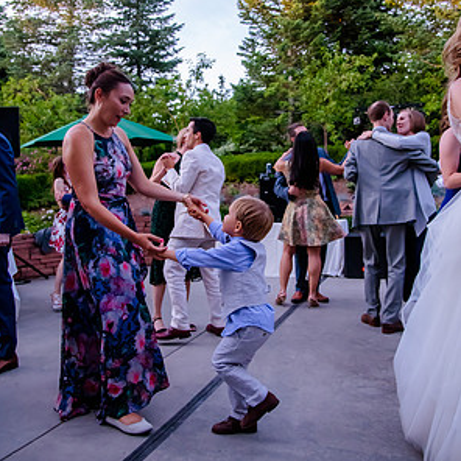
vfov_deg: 52.3
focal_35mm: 31
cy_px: 190
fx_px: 467
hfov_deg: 52.5
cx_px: 229
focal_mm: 24
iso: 3200
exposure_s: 1/640
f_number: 4
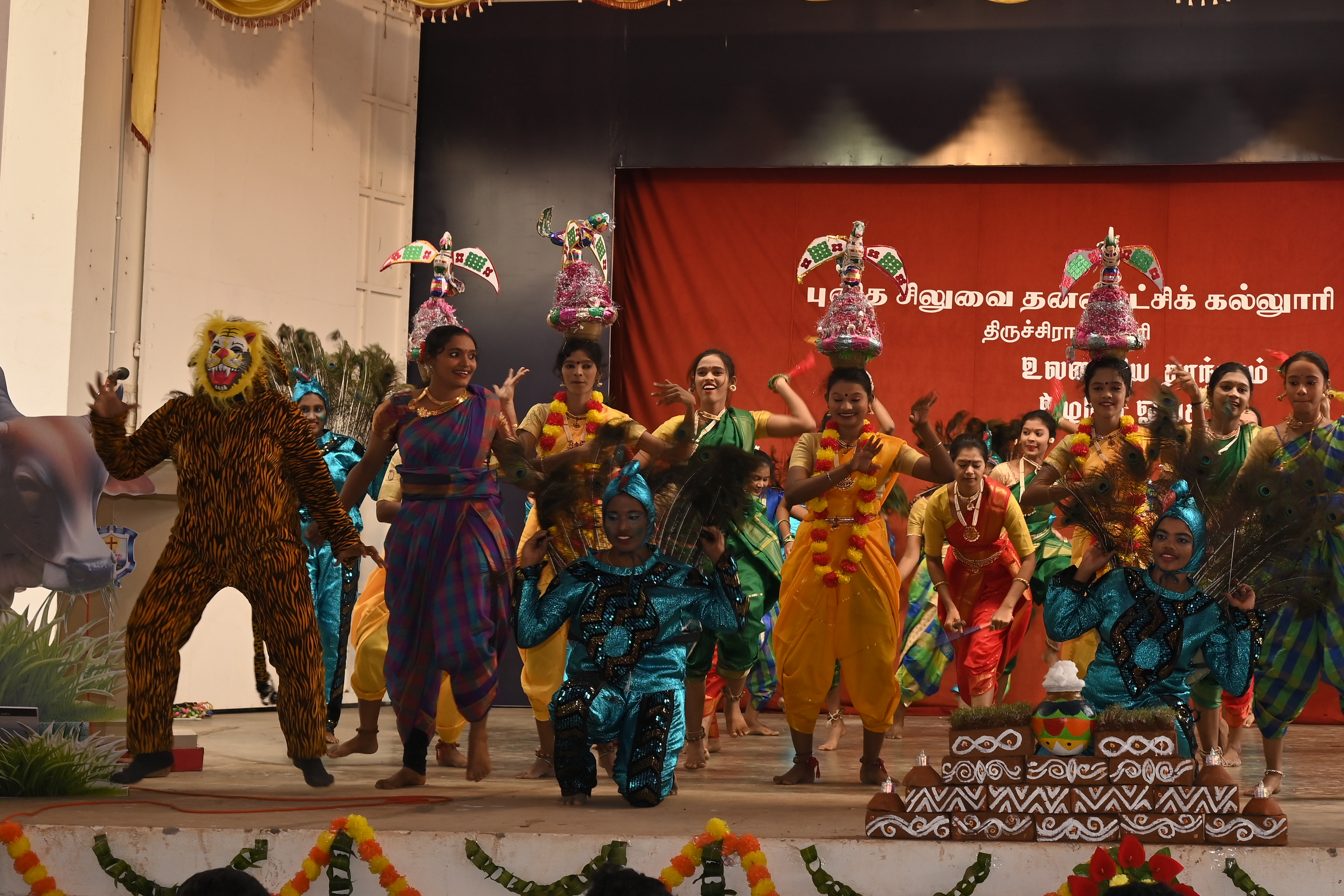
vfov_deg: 23.3
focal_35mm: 58
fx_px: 2165
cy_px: 348
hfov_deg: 33.9
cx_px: 986
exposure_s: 1/125
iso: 250
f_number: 6.3
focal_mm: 39
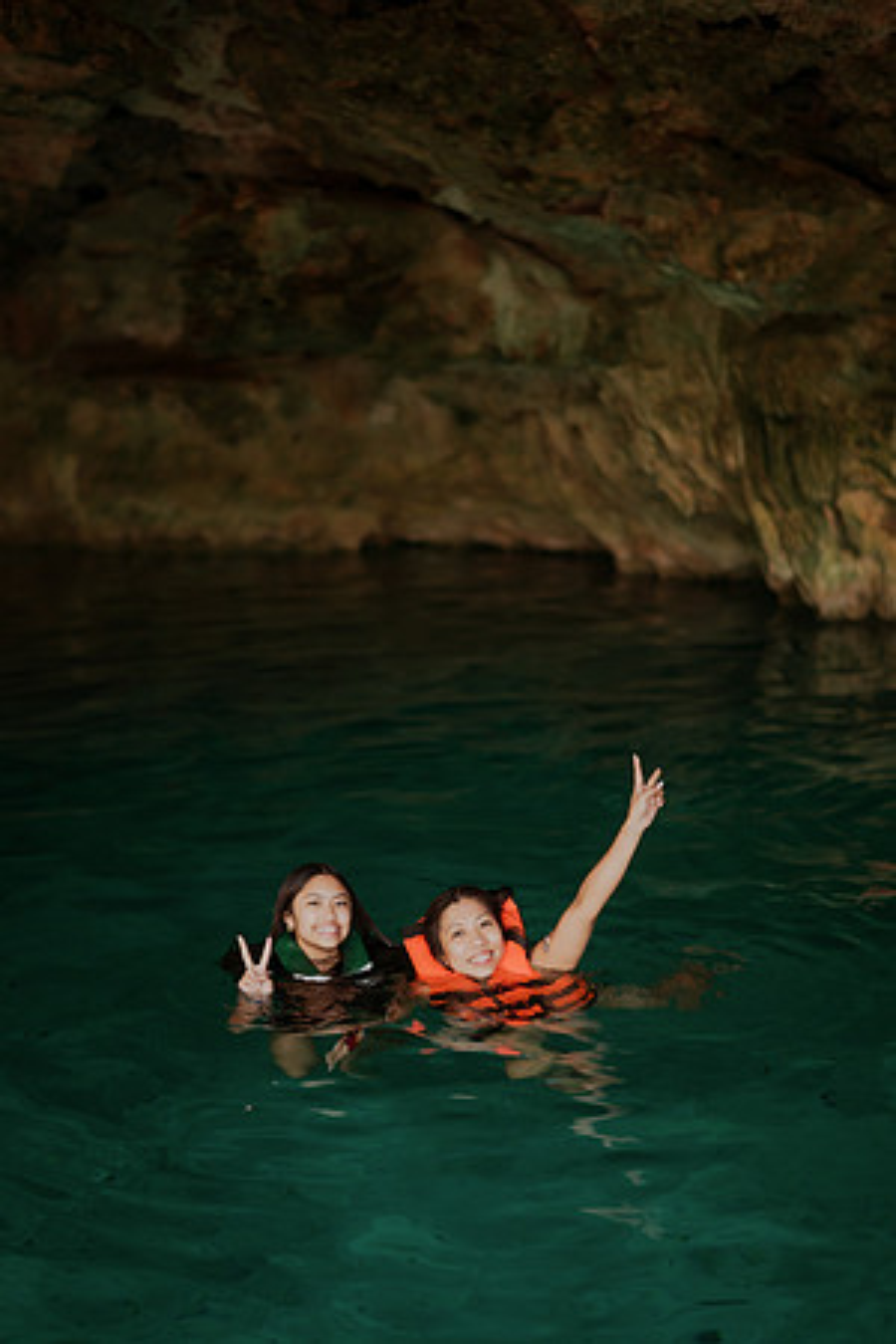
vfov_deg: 34.5
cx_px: 448
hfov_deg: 23.4
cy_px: 672
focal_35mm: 58
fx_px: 2165
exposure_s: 1/125
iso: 640
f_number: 1.4
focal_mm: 58
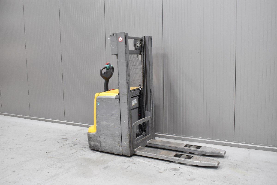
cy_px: 92
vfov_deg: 40.0
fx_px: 254
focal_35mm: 33
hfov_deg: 57.2
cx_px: 138
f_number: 5
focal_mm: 22
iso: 1600
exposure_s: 1/30
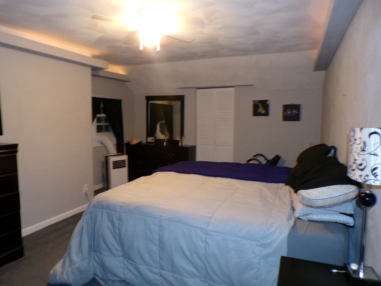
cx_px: 190
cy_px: 143
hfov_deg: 71.6
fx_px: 264
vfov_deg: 56.8
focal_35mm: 24
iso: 640
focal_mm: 4.3
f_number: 3
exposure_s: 1/17
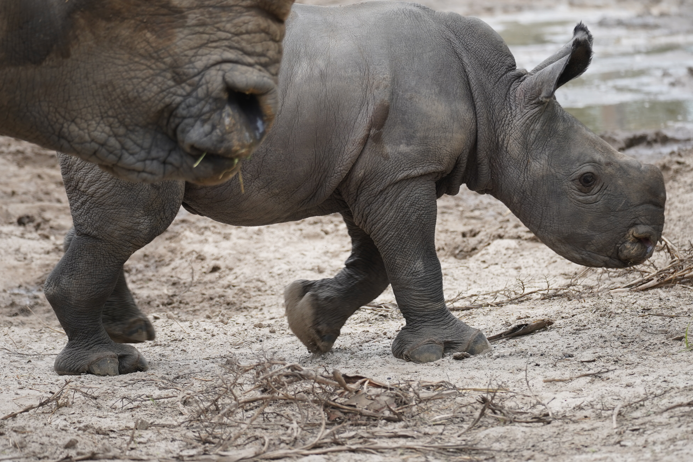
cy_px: 231
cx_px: 346
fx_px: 5216
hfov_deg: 7.6
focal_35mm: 271
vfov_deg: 5.1
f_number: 5.6
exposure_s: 1/320
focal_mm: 181
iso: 320
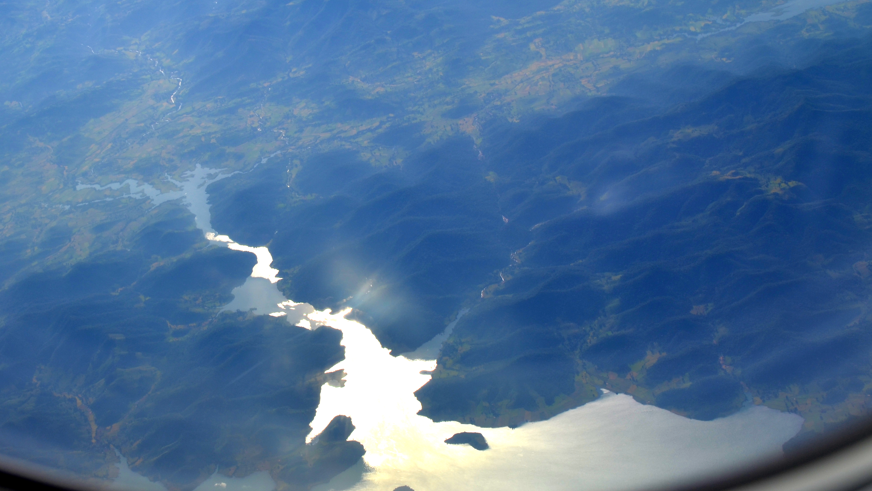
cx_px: 291
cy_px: 148
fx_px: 1480
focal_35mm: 64
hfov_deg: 32.6
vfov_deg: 18.7
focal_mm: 30
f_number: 10
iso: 100
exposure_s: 1/400
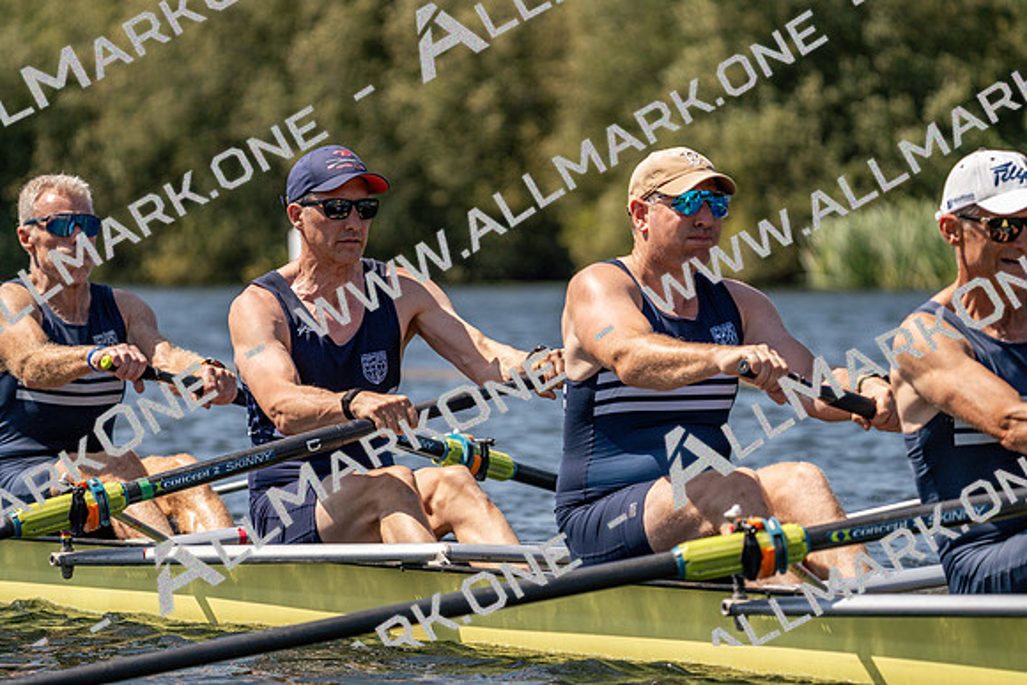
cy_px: 342
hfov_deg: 8.0
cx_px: 514
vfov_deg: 5.4
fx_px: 7333
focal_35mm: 257
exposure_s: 1/2000
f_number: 5.6
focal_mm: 257
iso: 250
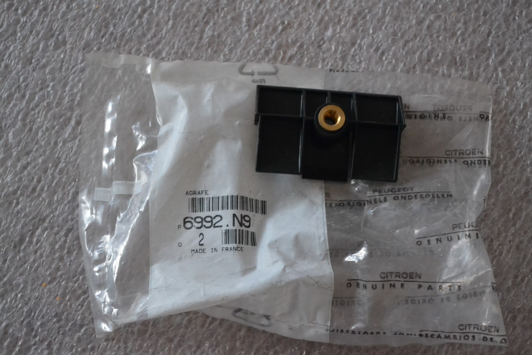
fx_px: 887
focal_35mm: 60
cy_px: 178
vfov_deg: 22.6
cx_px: 266
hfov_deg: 33.4
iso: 3200
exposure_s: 1/50
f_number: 5.3
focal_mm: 40
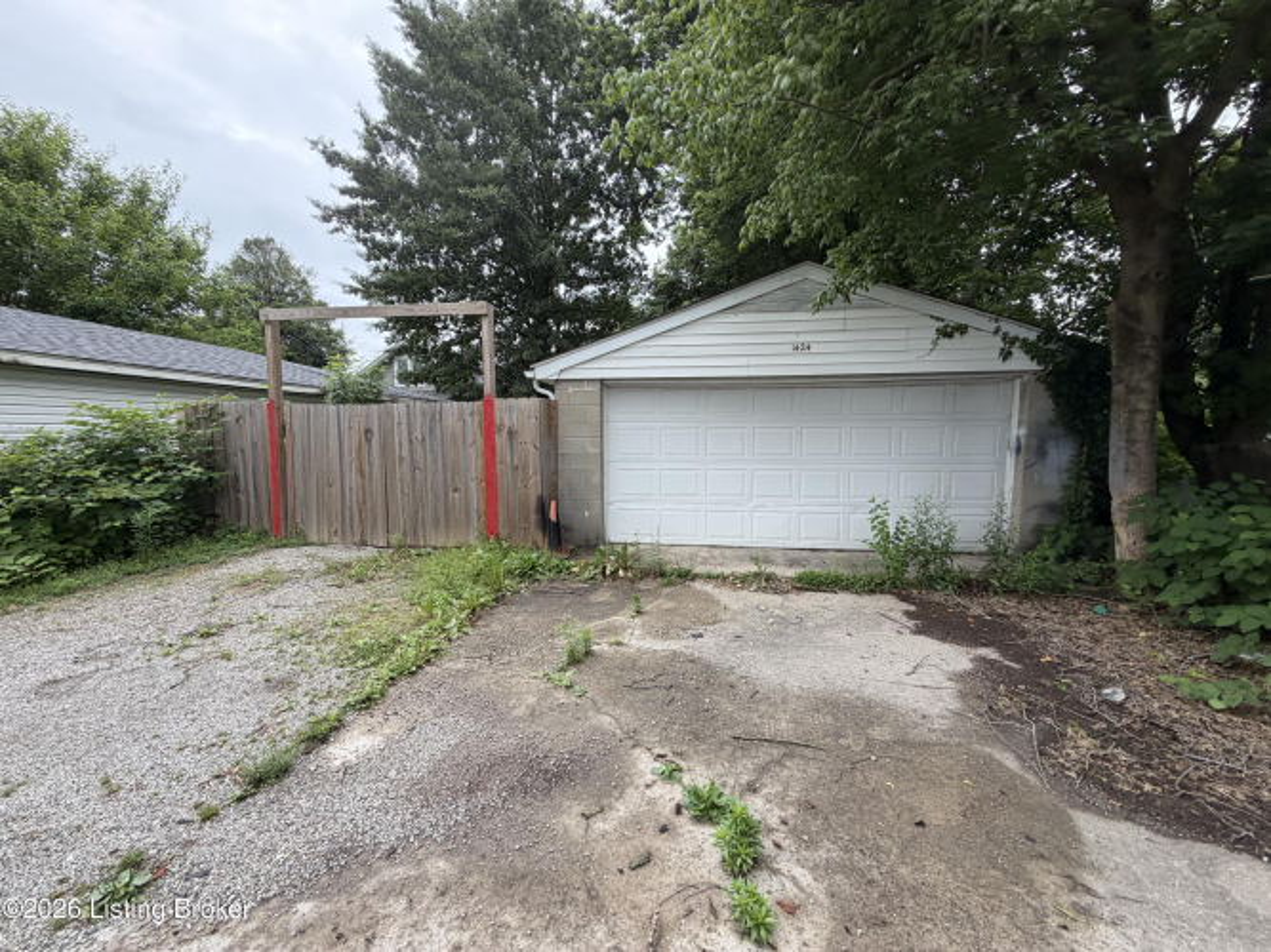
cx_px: 636
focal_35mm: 14
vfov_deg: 85.7
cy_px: 476
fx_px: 514
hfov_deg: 102.1
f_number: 2.2
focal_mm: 2.22
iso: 64
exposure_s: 1/203
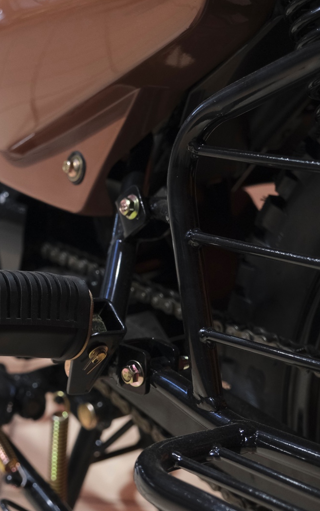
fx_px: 1060
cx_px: -28
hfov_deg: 16.7
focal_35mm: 76
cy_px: 257
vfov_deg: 27.1
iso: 1600
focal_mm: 32.5
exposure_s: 1/100
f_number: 4
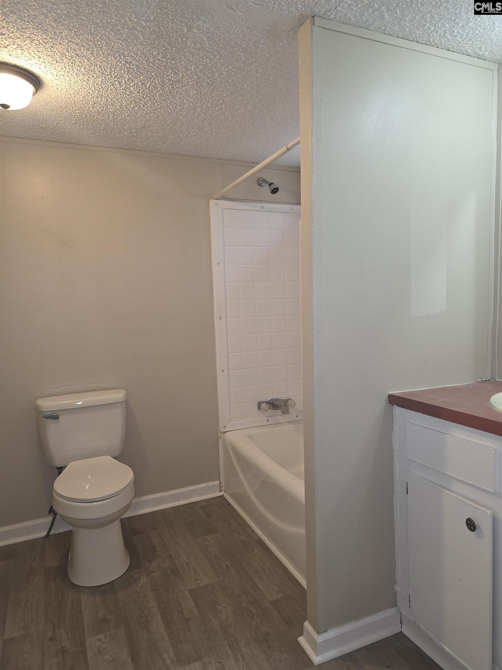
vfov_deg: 73.9
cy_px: 335
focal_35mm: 23
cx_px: 251
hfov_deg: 58.9
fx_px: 445
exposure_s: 1/37.9
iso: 100
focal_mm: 6.3
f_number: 1.7
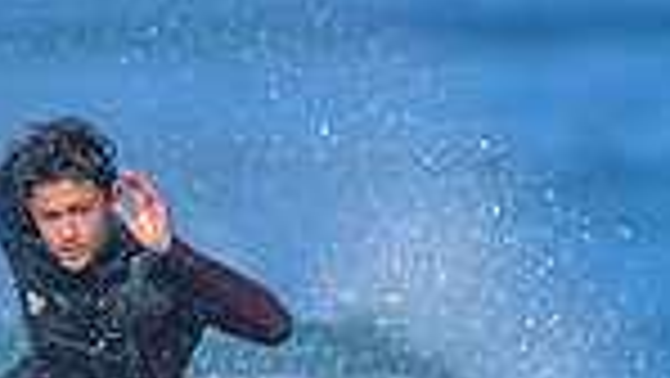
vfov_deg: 0.3
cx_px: 56
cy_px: 906
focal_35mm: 4475
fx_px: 79544
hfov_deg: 0.5
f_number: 6.3
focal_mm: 800
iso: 280
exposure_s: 1/2000
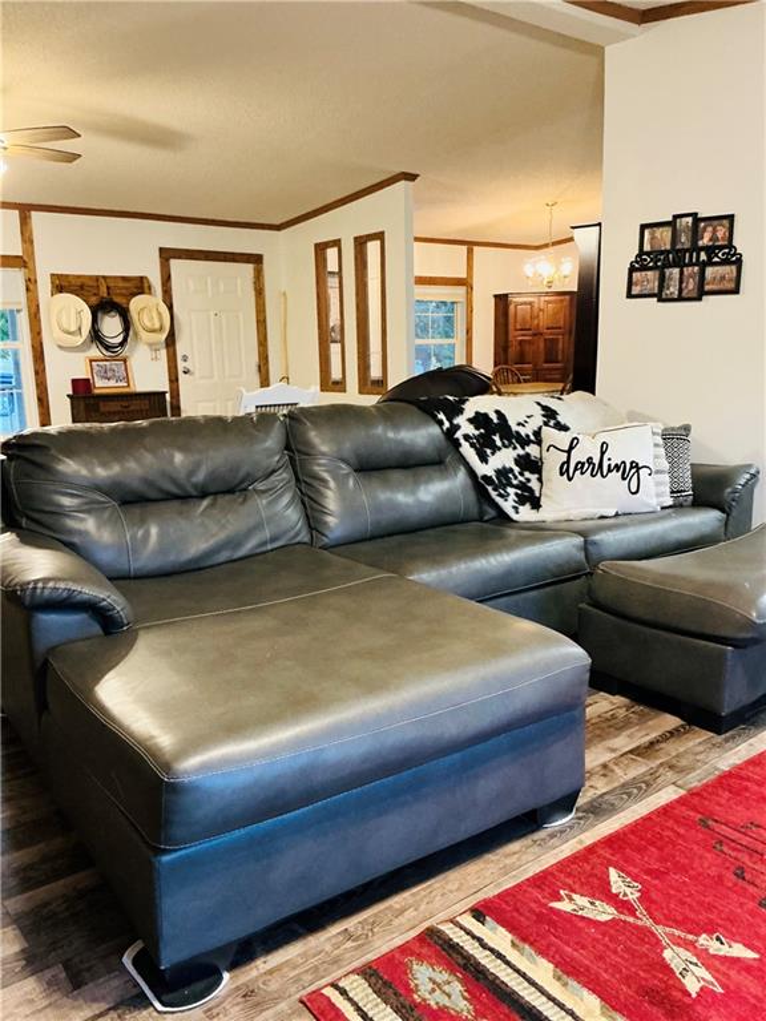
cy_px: 510
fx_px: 826
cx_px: 383
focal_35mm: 28
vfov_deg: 63.4
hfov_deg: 49.7
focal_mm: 3
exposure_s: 1/30
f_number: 1.8
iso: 250
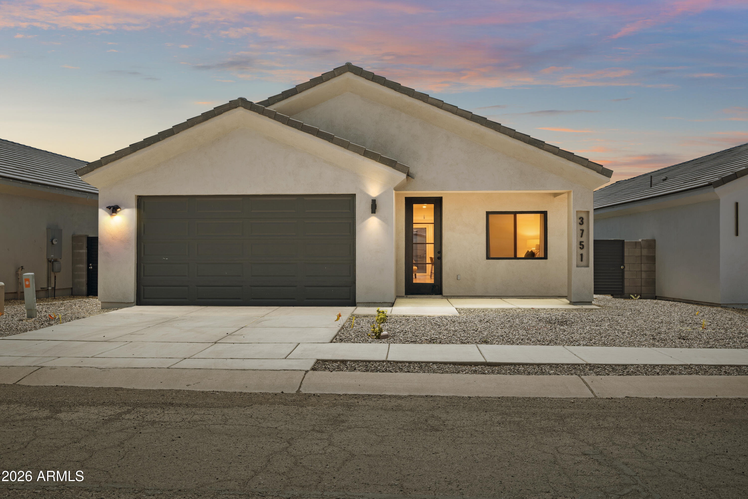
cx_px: 374
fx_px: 623
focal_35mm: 30
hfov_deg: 61.9
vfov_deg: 43.6
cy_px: 250
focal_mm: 30
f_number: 9
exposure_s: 1/320
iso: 250
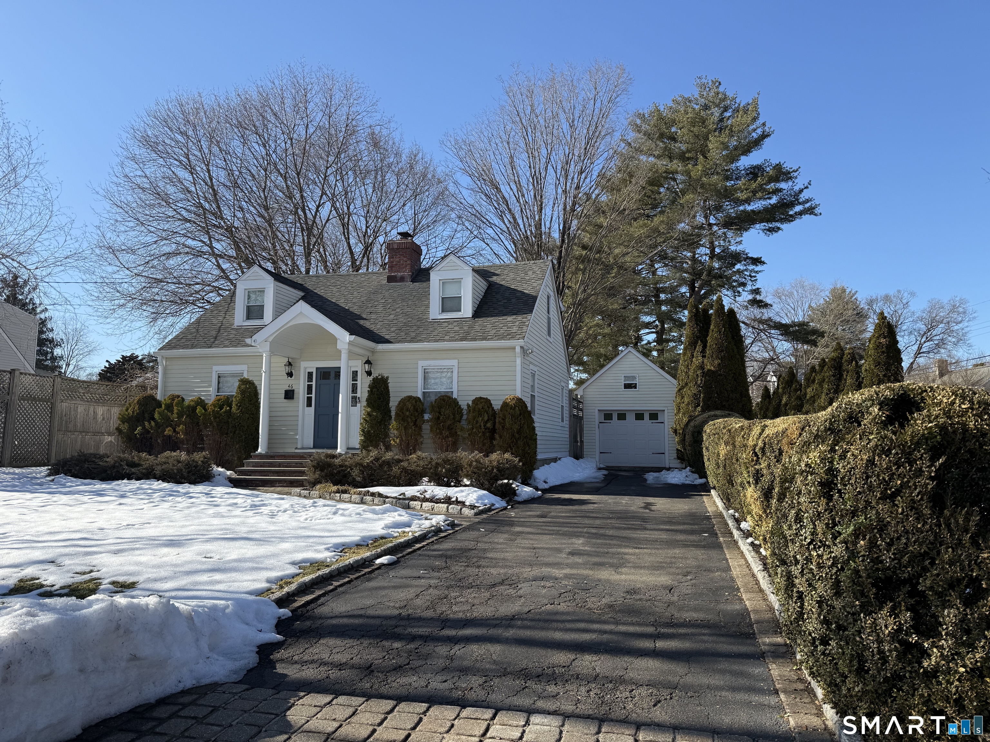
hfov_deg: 71.6
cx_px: 495
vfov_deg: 56.8
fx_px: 686
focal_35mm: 24
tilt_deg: +5.8
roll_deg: -0.6
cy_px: 371
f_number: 1.78
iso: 80
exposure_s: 1/2907
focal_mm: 6.76
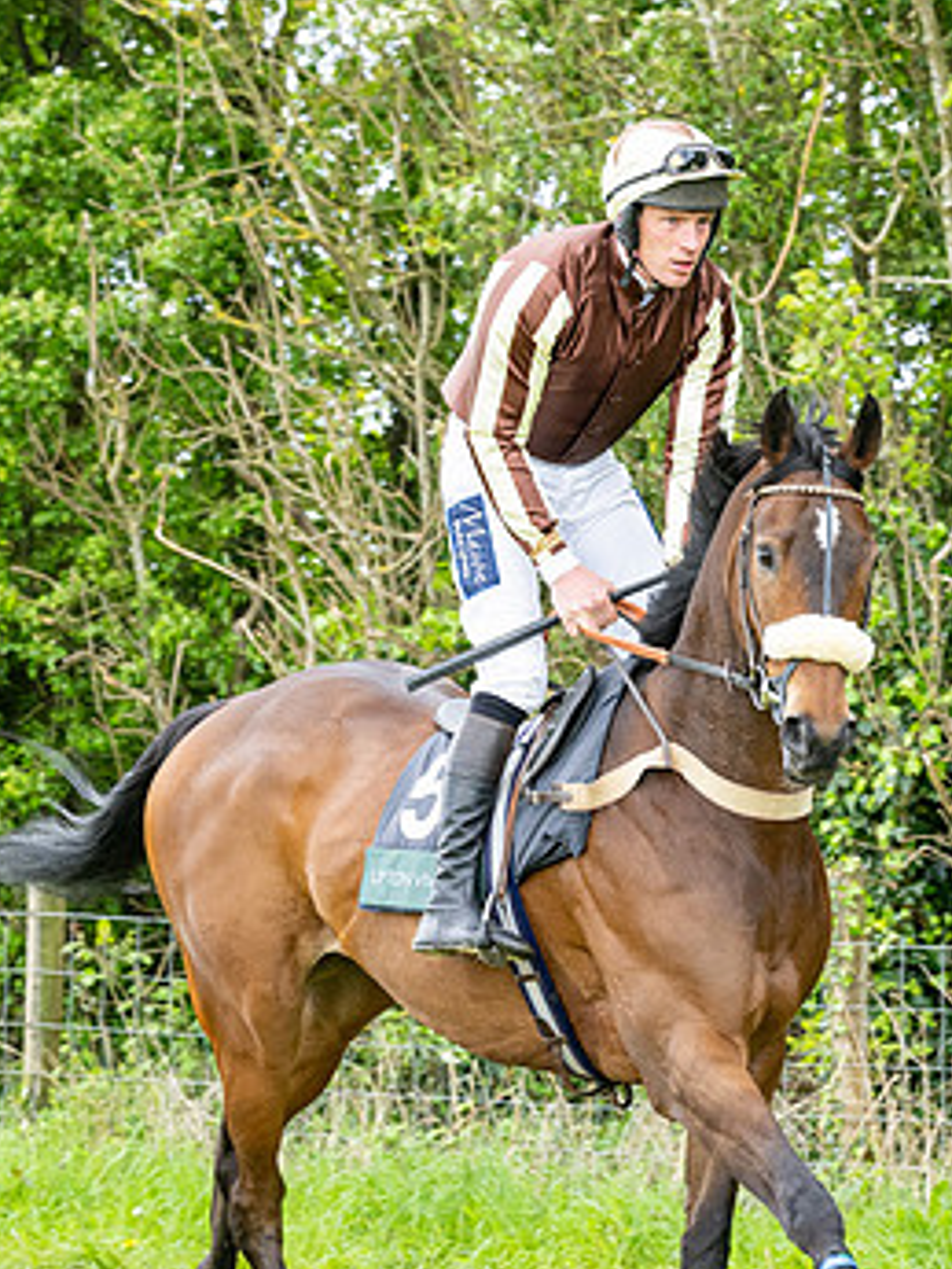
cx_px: 612
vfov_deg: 5.9
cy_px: 731
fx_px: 12313
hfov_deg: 4.4
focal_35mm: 336
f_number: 5
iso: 400
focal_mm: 135
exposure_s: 1/400
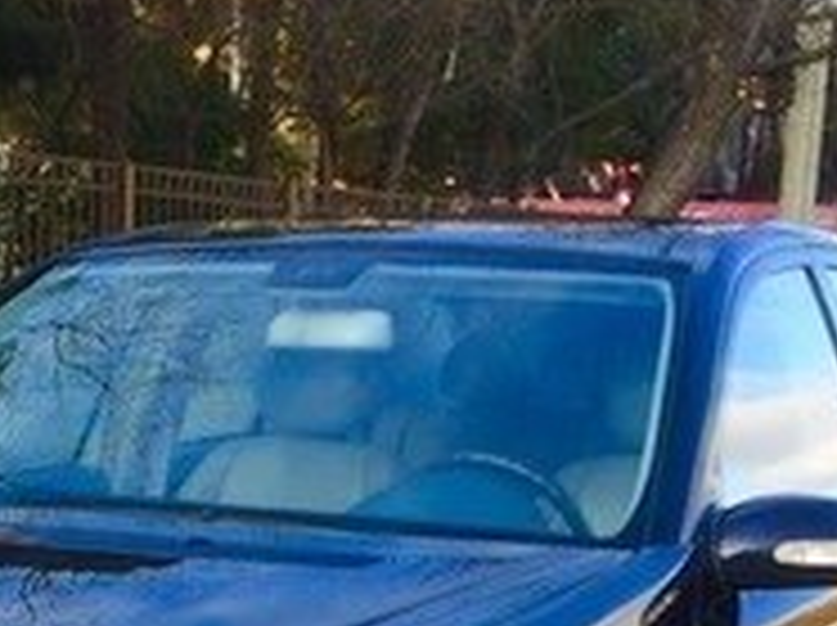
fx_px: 2487
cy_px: 1029
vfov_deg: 13.3
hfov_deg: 18.9
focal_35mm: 103
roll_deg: -0.2
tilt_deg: -17.0
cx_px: 176
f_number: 2.2
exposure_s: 1/272
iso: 32
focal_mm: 4.15
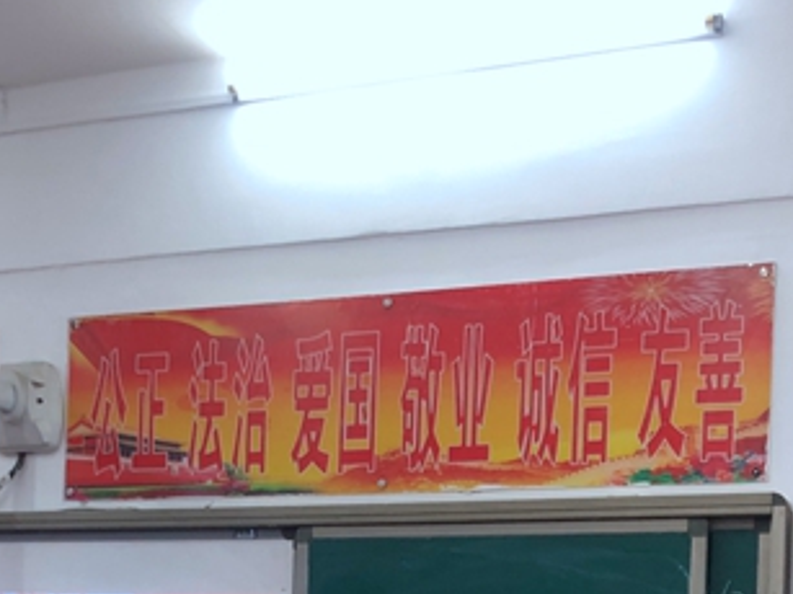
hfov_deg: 26.5
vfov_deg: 19.1
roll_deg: -1.8
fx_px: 1672
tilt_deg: -0.4
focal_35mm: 73
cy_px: 708
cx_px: 269
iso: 32
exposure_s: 1/20
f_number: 1.8
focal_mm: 4
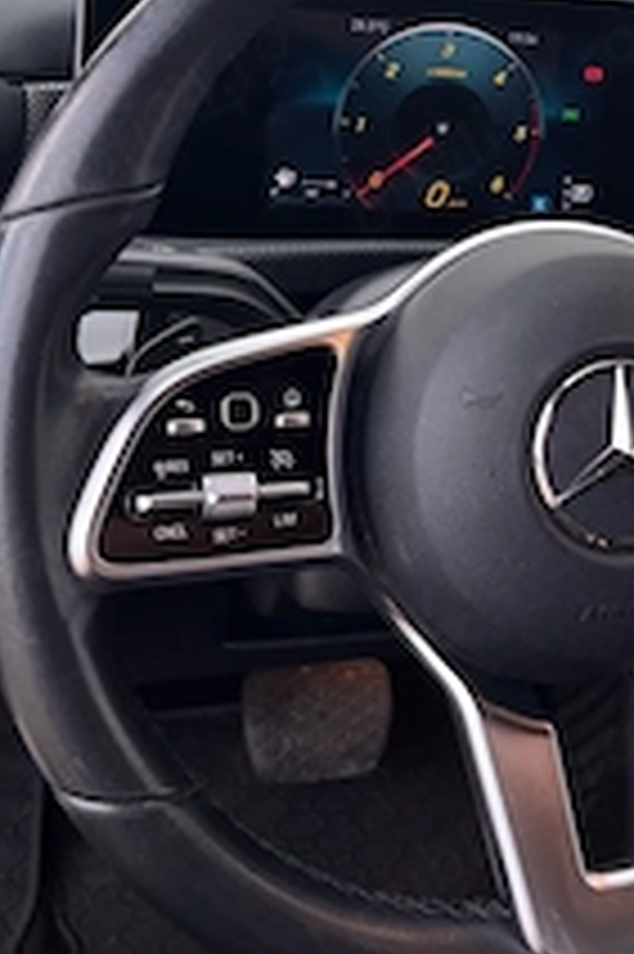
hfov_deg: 25.5
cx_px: 585
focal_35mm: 51
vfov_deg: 37.5
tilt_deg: -15.3
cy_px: 184
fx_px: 1349
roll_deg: -8.4
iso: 40
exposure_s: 1/121
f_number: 1.6
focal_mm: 5.96
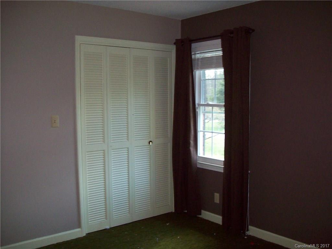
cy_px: 124
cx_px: 166
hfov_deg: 51.4
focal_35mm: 36
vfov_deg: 39.7
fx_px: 345
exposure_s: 1/64
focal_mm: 6
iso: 200
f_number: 2.7
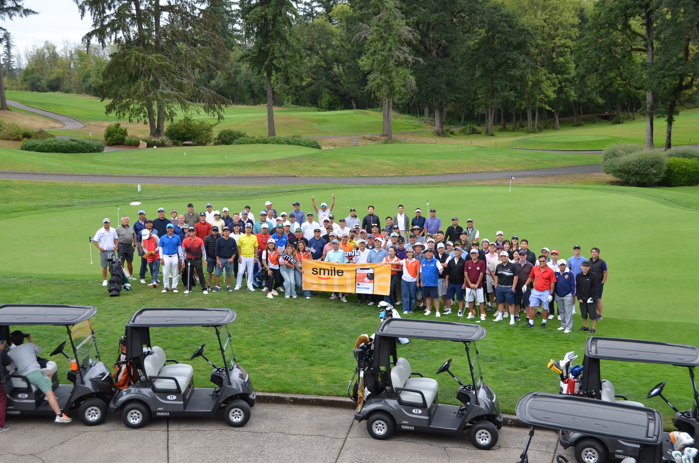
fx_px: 988
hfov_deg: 39.0
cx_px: 350
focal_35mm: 51
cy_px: 232
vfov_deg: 26.4
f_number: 6.3
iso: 200
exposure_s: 1/160
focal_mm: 34
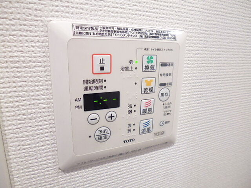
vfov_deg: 56.8
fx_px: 174
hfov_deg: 71.6
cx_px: 126
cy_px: 94
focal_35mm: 24
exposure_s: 1/20
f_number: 2.8
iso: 400
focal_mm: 4.3
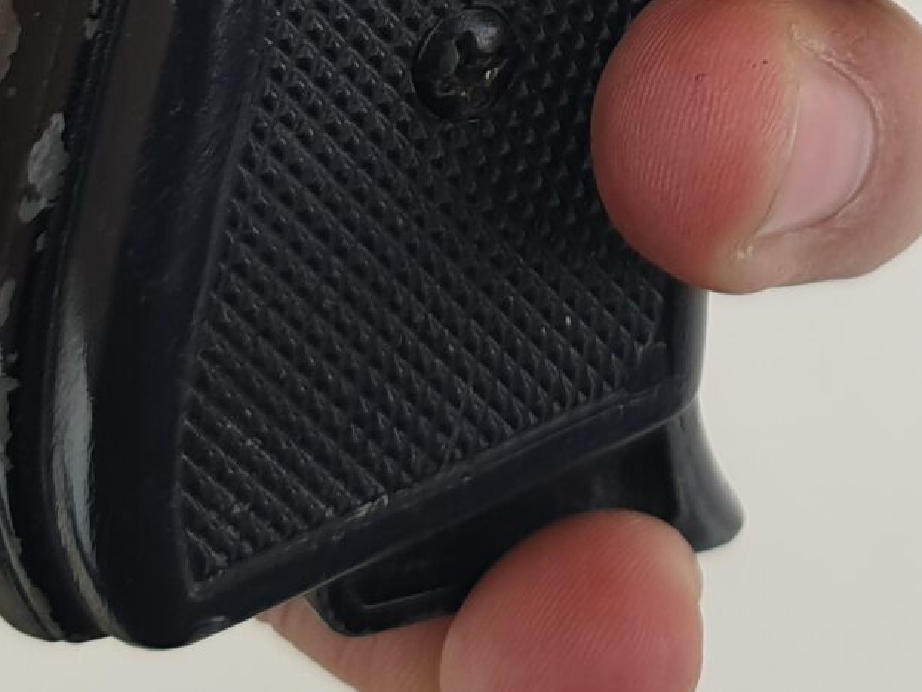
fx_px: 2851
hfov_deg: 18.2
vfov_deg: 12.7
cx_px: 714
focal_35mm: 107
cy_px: -522
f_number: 1.5
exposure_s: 1/185
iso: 50
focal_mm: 4.3
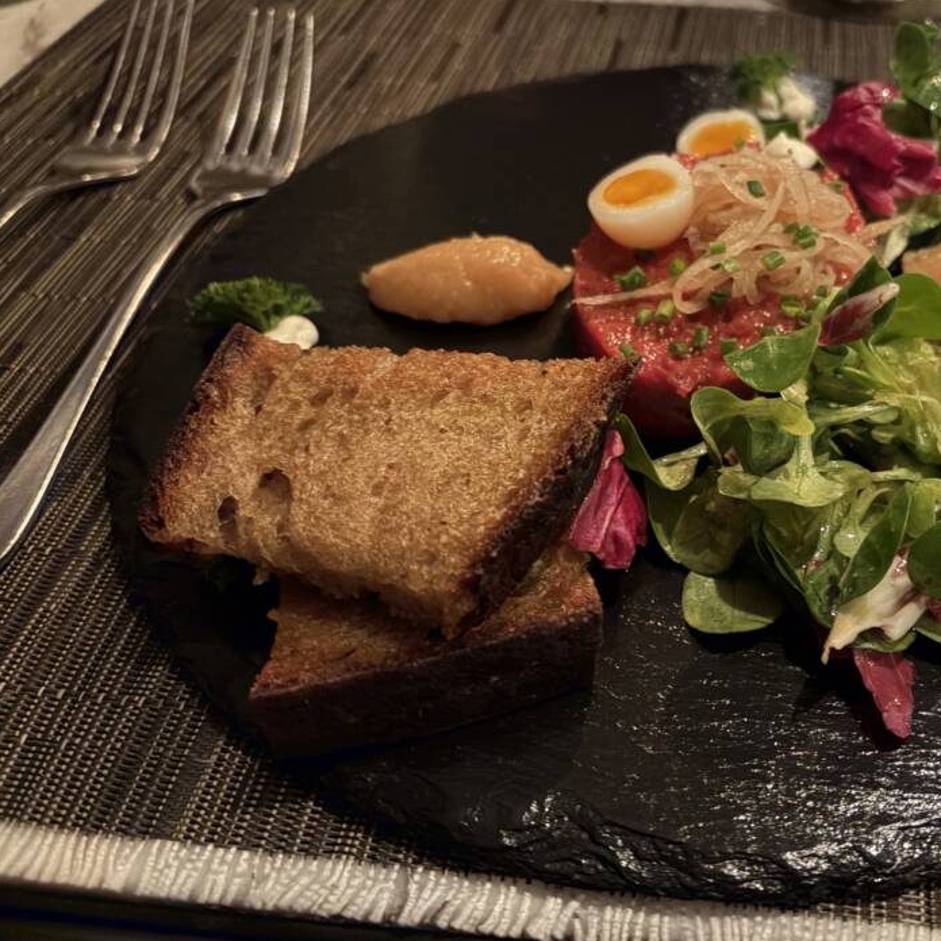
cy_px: 441
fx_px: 1015
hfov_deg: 48.4
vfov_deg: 49.7
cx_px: 672
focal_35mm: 33
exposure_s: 1/25
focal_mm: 5.96
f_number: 1.6
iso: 1000
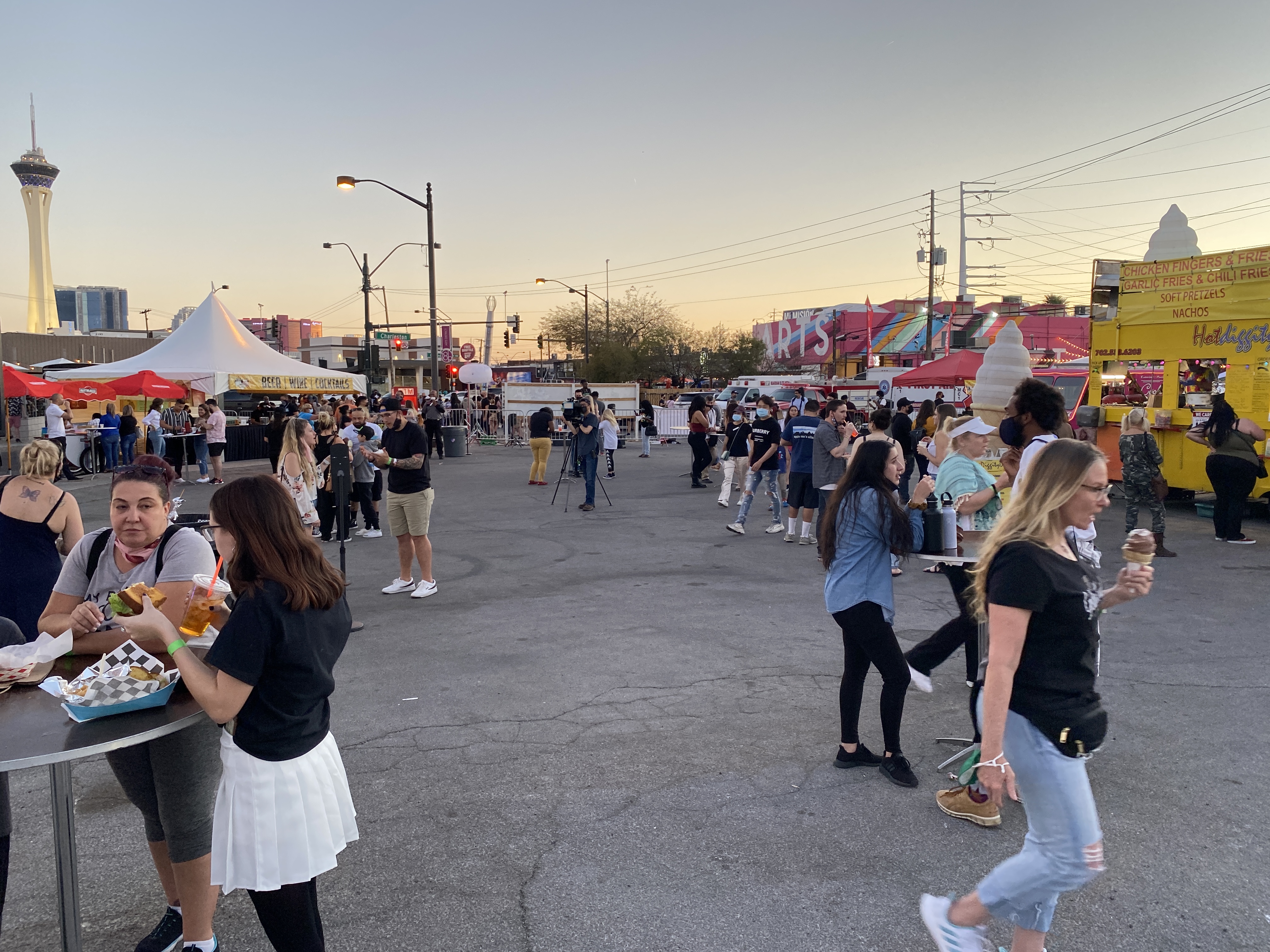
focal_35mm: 26
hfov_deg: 67.3
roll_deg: +0.1
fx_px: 954
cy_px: 476
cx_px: 635
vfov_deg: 53.1
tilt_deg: -5.2
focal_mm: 4.25
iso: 80
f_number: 1.8
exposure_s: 1/120
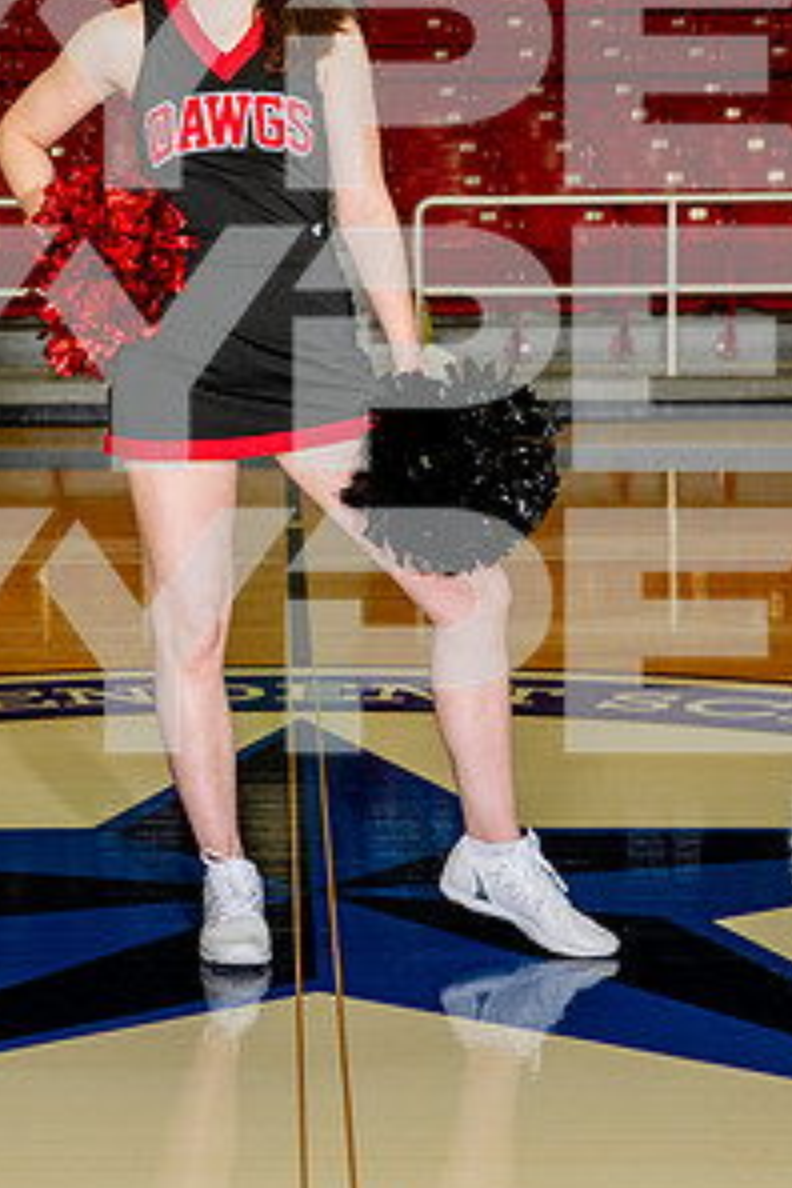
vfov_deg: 19.2
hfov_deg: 12.9
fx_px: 3498
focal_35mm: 106
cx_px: 248
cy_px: 352
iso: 800
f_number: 7.1
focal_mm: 70
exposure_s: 1/320
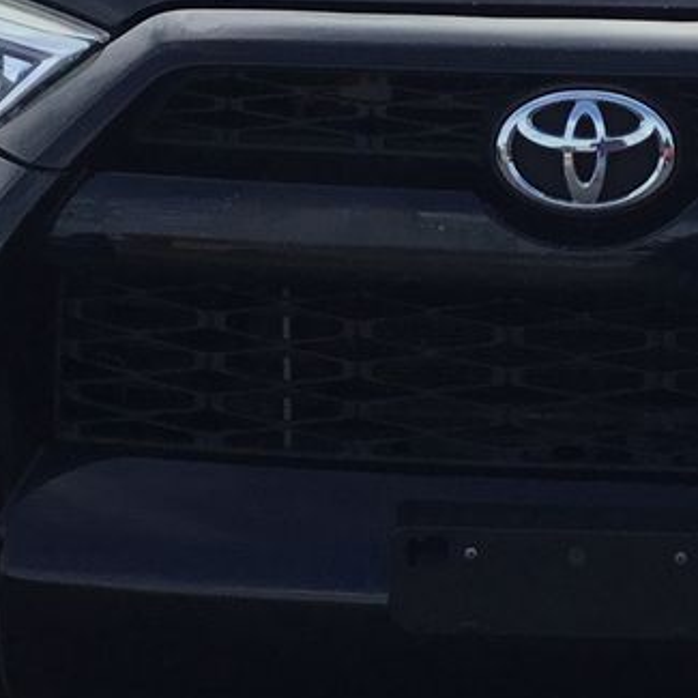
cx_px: 644
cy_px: 146
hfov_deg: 12.8
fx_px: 3080
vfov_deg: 12.9
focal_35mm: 135
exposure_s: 1/1045
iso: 25
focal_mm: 3.3
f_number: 2.4
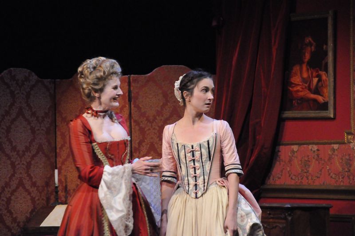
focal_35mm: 158
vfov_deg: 8.7
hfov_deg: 13.1
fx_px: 1551
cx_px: 178
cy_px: 118
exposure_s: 1/80
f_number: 5.6
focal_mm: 105
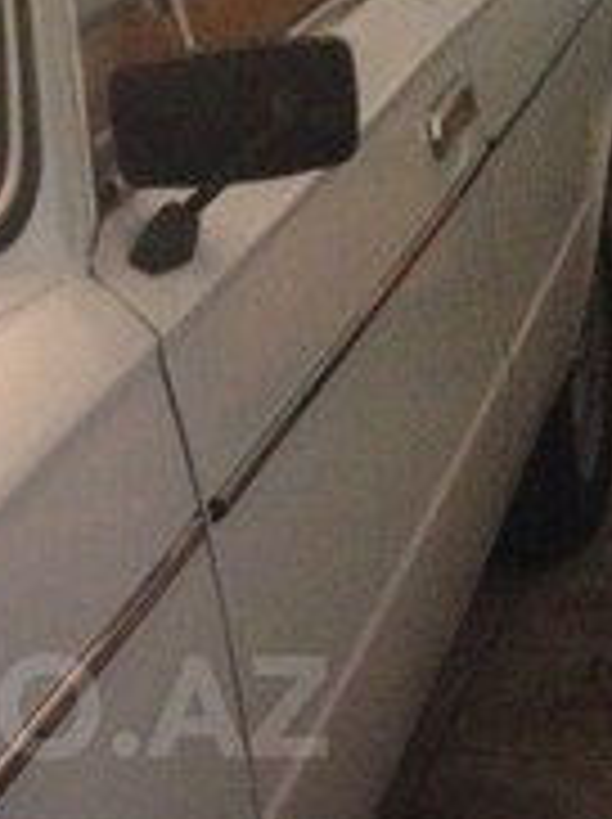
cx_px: -18
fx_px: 2127
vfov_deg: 21.4
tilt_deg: -22.6
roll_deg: +10.8
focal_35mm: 90
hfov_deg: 16.0
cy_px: 706
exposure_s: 1/15
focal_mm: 4.12
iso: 500
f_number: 2.4
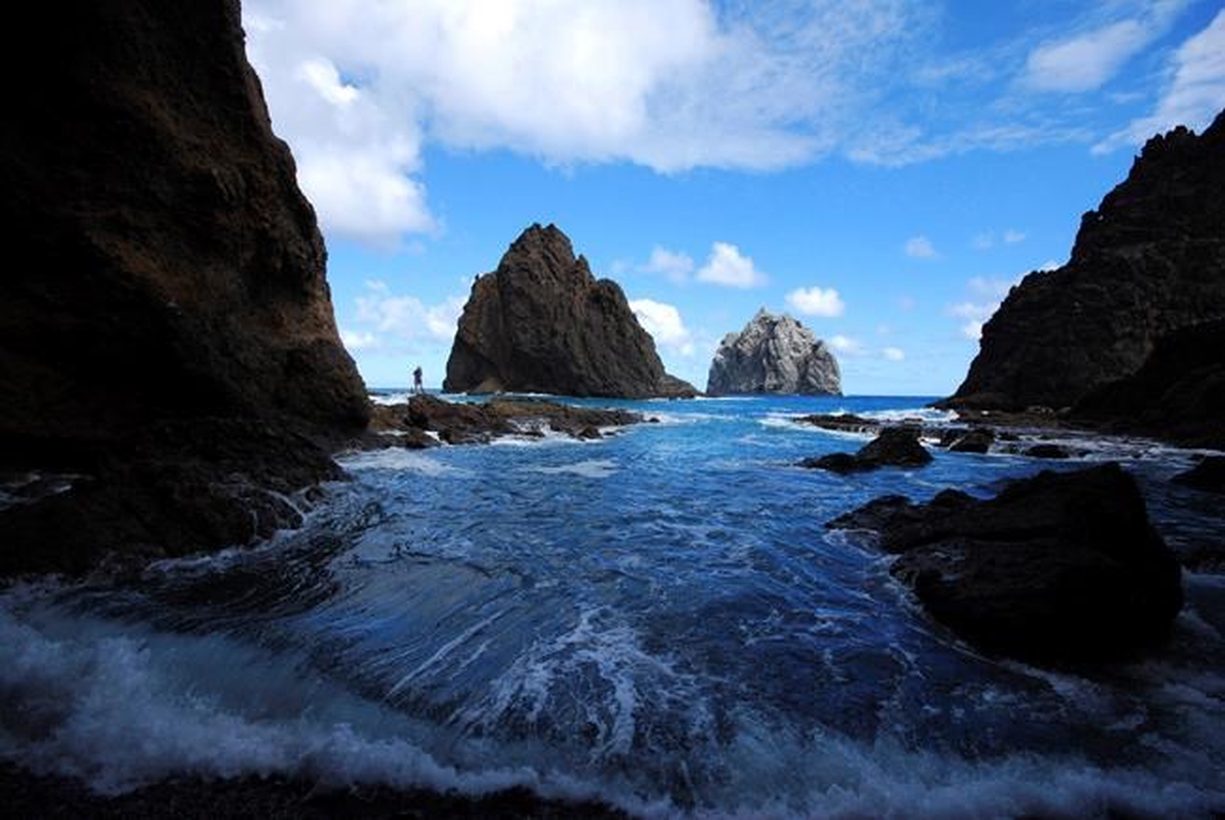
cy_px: 410
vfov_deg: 77.5
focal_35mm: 15
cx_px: 612
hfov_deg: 100.3
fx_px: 511
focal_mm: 10
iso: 200
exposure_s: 1/250
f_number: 8
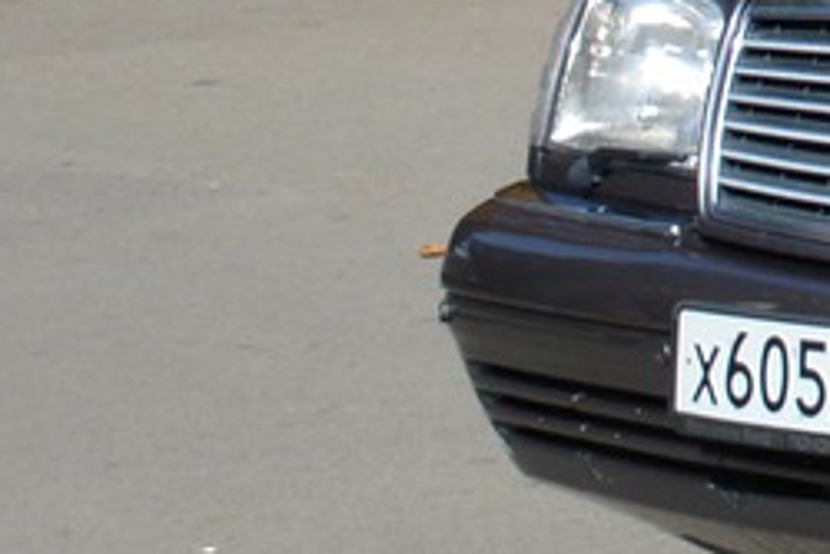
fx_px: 6644
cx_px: 2112
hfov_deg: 6.7
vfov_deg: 4.7
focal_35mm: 288
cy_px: -697
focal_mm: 32
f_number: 6.3
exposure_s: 1/1600
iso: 400
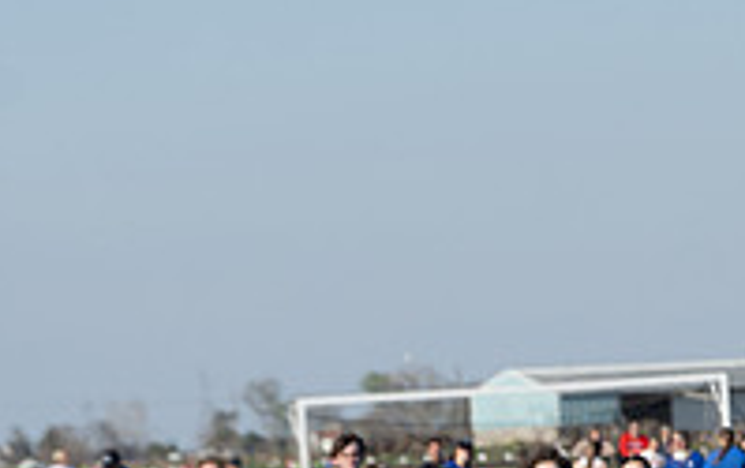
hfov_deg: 5.3
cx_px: 337
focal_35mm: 396
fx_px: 8052
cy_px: 794
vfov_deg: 3.3
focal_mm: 115
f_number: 4.5
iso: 100
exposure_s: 1/1000
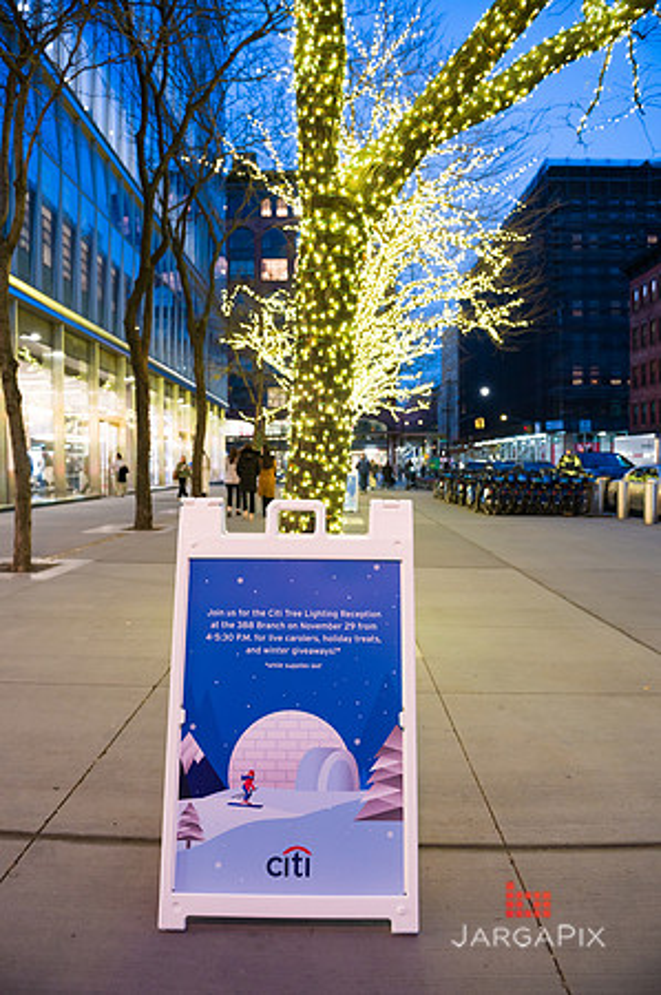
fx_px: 662
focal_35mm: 24
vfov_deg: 73.8
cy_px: 498
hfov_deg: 53.0
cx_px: 330
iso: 1600
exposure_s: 1/50
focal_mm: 24
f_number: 5
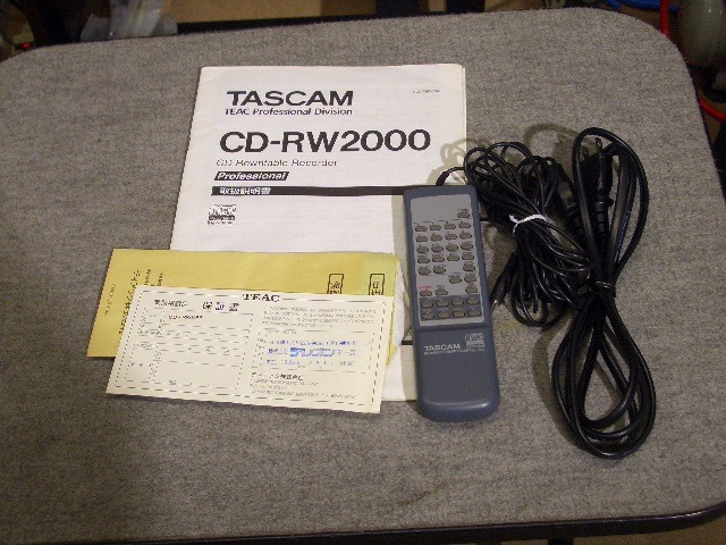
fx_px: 1028
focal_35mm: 49
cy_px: 272
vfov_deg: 29.7
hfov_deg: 38.9
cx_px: 363
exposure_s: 1/25
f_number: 3.1
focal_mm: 8.2
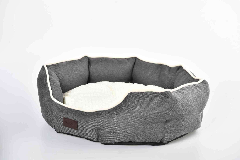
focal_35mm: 70
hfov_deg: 28.8
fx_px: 467
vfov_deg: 19.5
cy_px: 80
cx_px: 120
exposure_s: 1/125
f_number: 9
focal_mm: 70
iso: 320
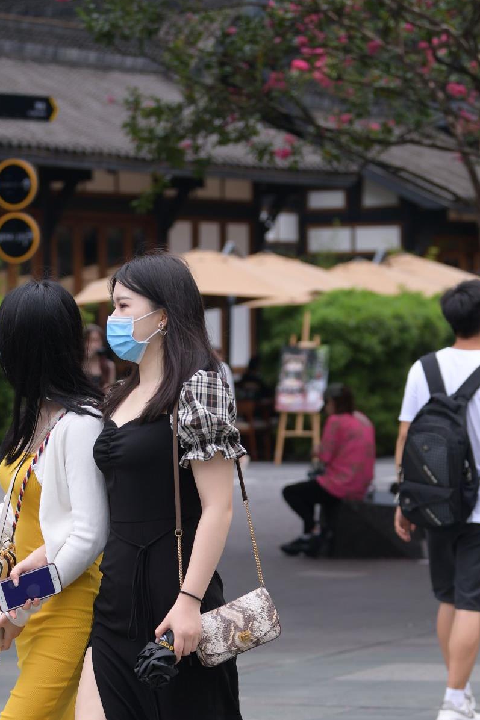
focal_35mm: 176
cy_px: 660
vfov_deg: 11.6
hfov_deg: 7.8
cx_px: 156
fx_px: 3521
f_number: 3.5
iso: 200
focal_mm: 85
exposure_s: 1/640
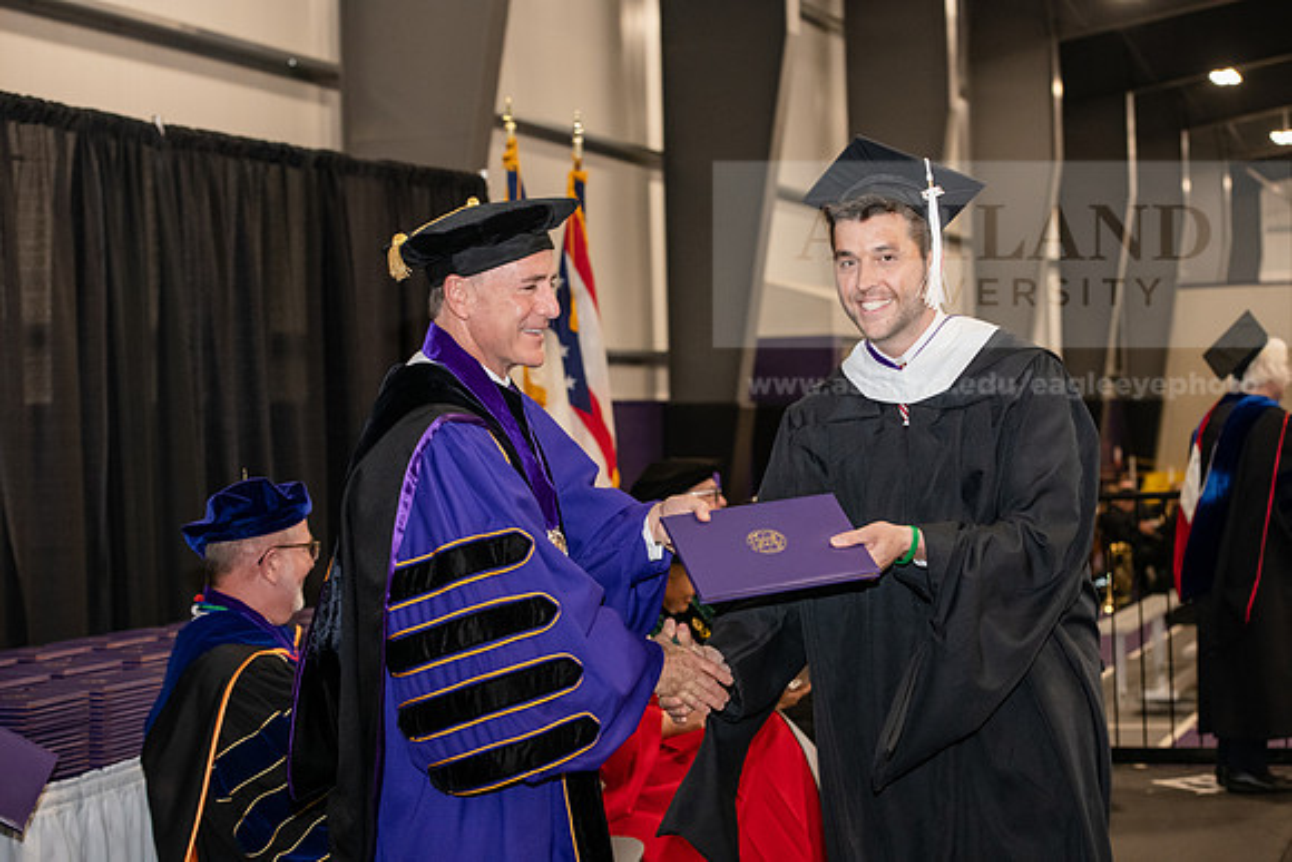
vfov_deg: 19.5
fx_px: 2513
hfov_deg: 28.8
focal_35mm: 70
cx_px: 646
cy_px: 431
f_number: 5
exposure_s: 1/200
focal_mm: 70
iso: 2500
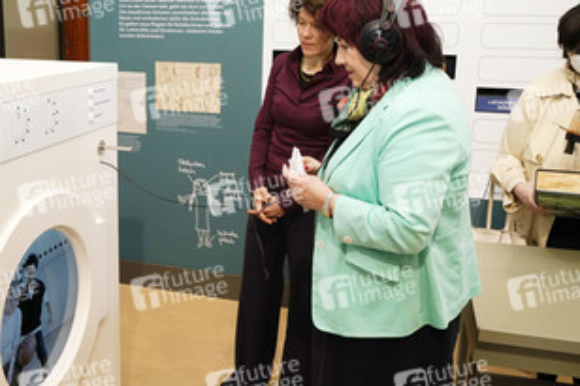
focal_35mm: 41
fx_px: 660
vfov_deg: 32.5
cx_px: 204
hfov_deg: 46.8
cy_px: 147
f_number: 7.1
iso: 1250
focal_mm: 28
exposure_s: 1/100
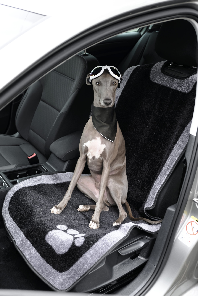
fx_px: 313
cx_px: 99
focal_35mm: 38
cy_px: 148
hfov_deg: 35.1
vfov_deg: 50.7
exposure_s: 1/25
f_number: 3.2
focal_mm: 25.4
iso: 200
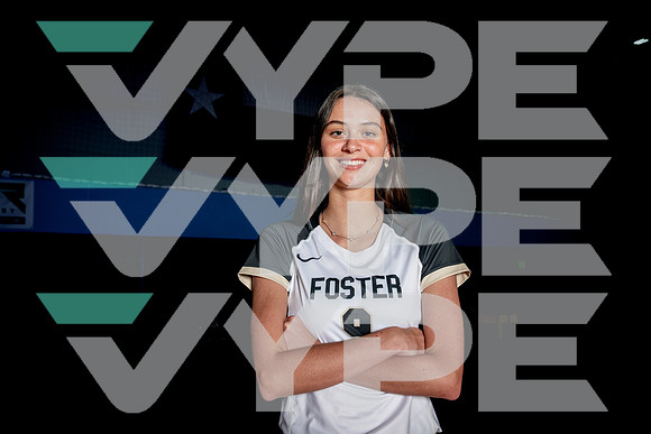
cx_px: 326
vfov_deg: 40.6
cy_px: 217
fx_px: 587
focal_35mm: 32
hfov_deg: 58.0
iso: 250
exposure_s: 1/200
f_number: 5.6
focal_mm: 32
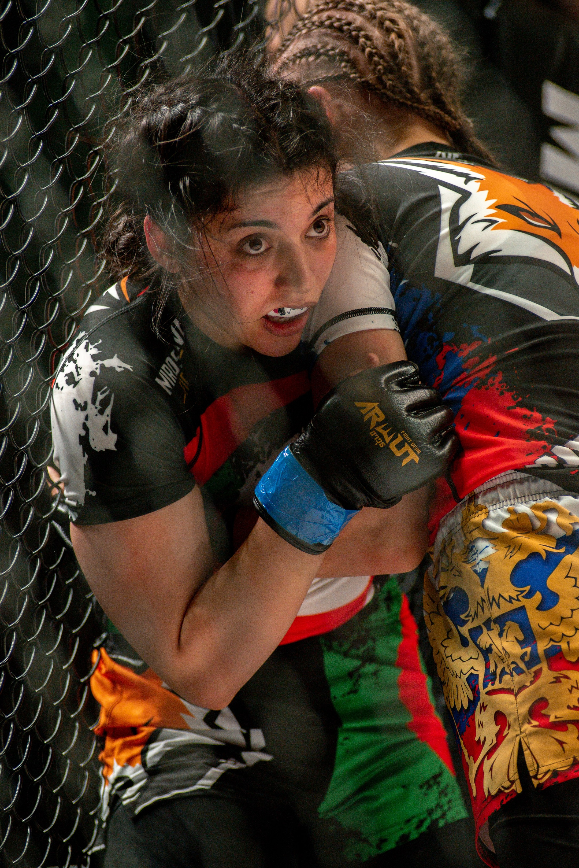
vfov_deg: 11.9
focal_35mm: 173
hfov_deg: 7.9
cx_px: 291
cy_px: 427
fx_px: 4171
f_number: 4
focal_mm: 160
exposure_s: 1/1250
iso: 2000
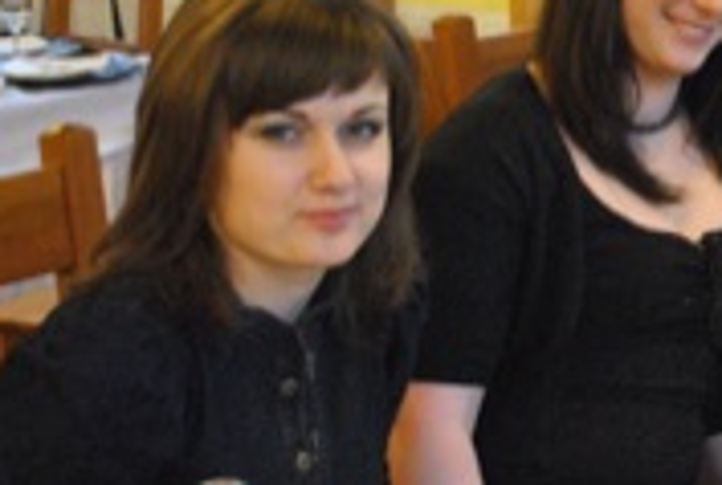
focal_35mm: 127
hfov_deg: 15.3
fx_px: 2563
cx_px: 930
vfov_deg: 10.8
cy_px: 134
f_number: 4.5
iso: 1600
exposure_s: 1/20
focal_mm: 29
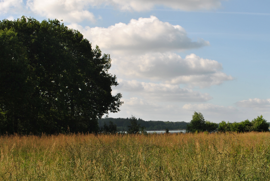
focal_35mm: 72
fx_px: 541
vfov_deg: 19.0
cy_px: 102
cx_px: 178
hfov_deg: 27.9
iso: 100
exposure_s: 1/200
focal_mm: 36
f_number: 10
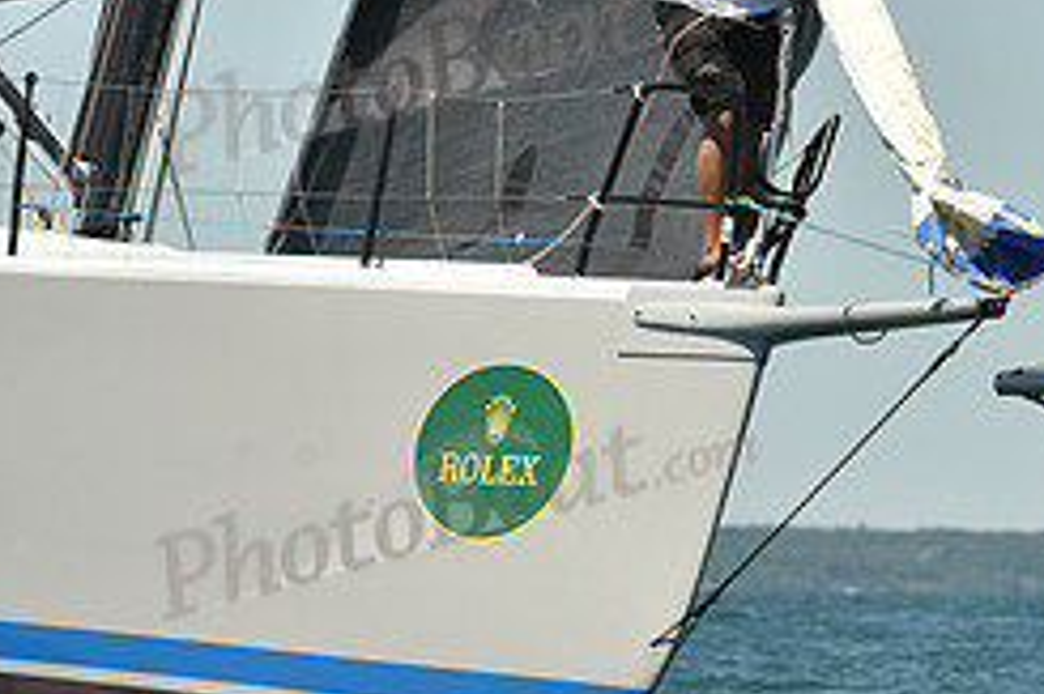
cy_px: 228
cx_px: 980
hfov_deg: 3.5
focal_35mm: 592
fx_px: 17156
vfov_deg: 2.3
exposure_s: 1/1000
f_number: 7.1
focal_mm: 250
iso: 250
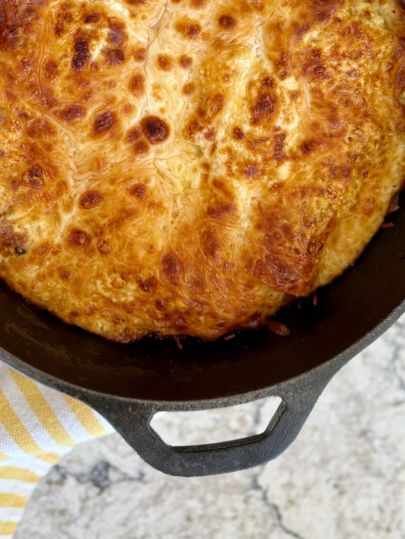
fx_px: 608
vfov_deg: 45.7
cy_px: 116
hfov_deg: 36.8
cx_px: 173
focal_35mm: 39
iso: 160
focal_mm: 6.76
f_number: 1.78
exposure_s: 1/120
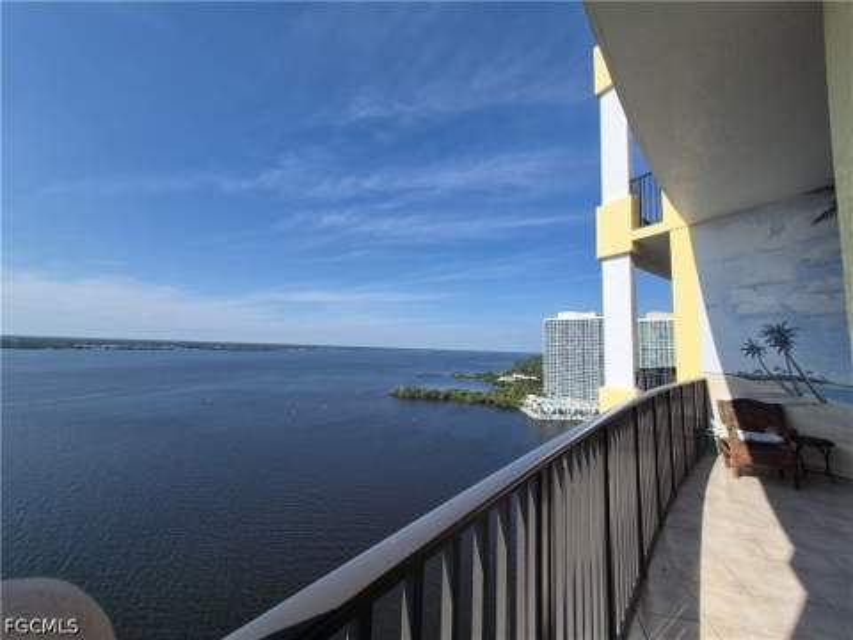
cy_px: 320
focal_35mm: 13
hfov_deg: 106.2
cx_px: 426
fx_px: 320
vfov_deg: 89.9
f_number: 2.2
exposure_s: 1/2528
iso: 40
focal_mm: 1.74
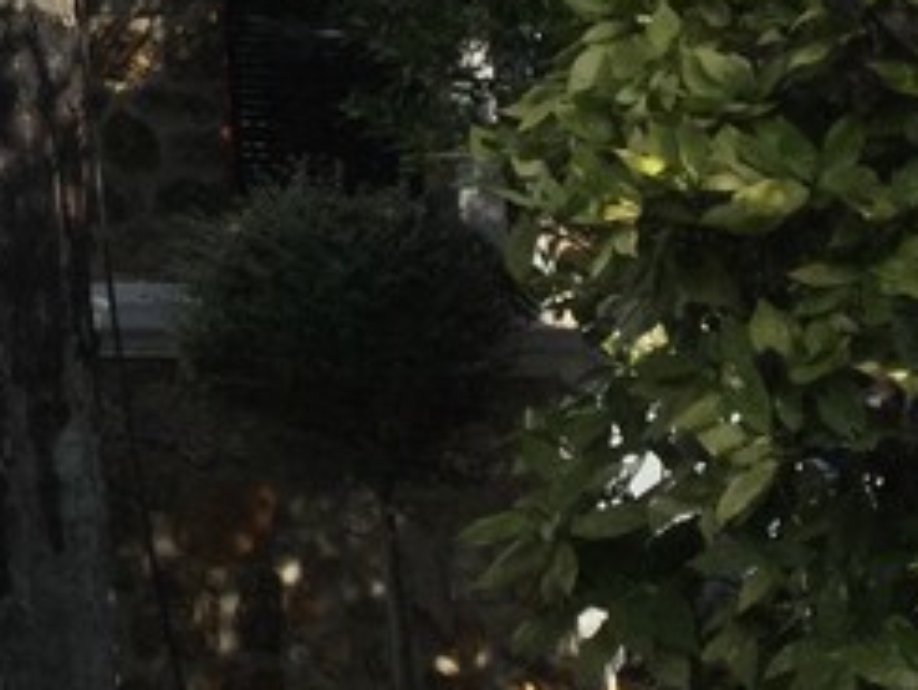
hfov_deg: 13.9
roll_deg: -0.9
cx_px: -720
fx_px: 3345
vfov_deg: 11.5
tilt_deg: +10.6
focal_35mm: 126
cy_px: -209
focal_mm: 3.3
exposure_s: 1/926
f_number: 2.4
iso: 25
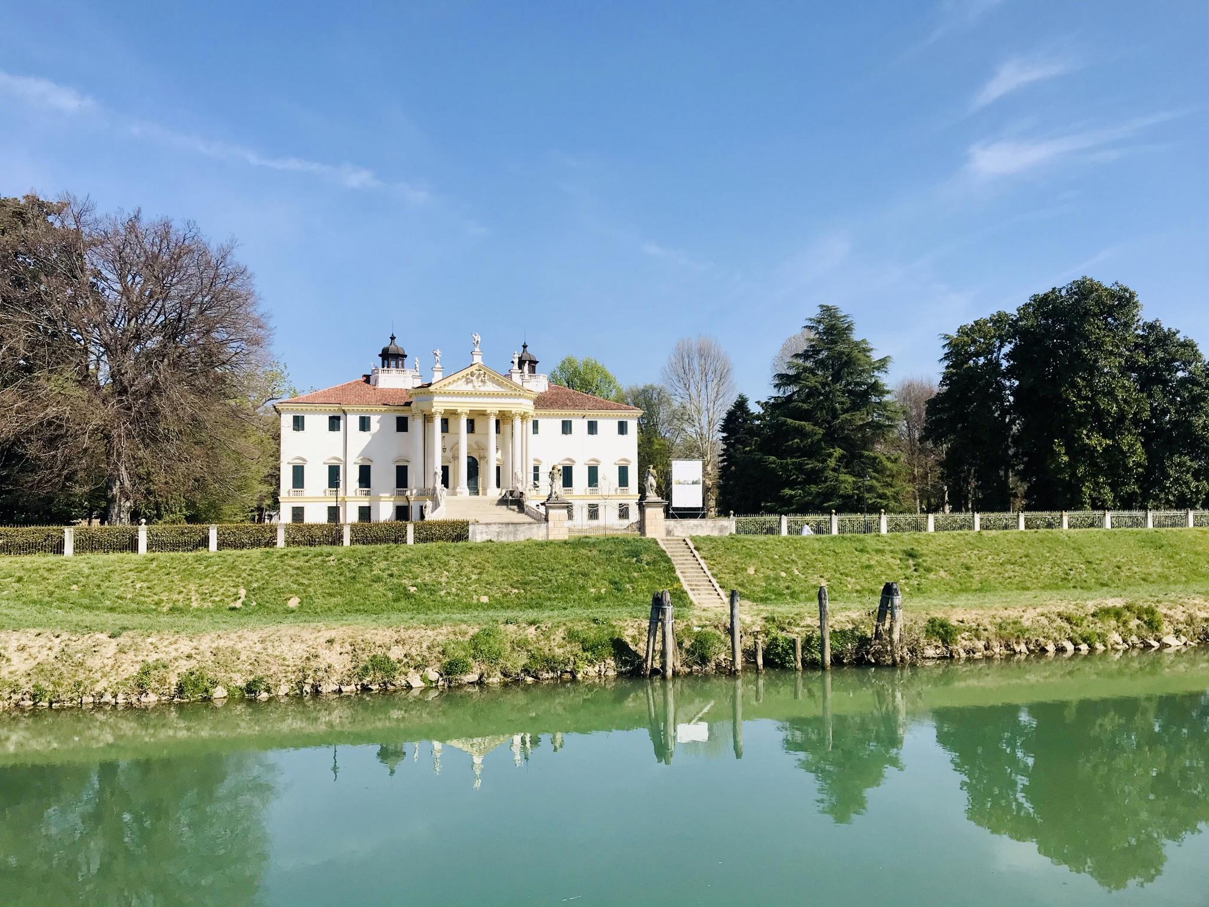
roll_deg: +0.5
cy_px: 454
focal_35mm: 28
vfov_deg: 49.7
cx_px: 604
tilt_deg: +4.4
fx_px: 978
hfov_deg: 63.4
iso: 20
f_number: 1.8
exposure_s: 1/2398
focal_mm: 3.99
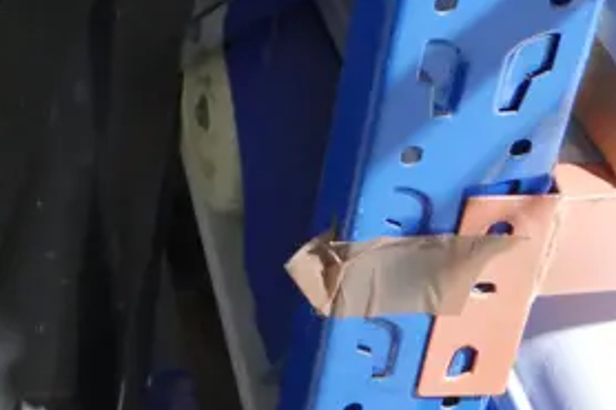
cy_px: -255
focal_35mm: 115
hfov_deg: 17.6
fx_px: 1967
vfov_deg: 11.3
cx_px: 81
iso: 2500
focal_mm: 15
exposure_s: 1/60
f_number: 3.6
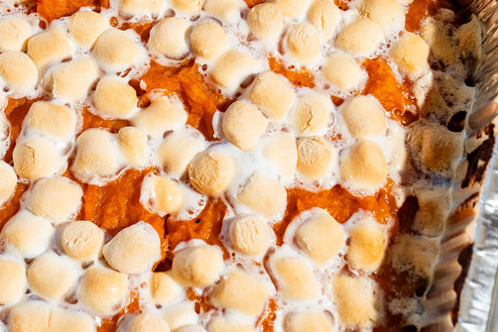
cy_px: 16
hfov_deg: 20.7
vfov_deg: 13.8
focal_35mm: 98
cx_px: 130
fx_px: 1356
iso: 400
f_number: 7.1
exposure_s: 1/250
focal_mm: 48
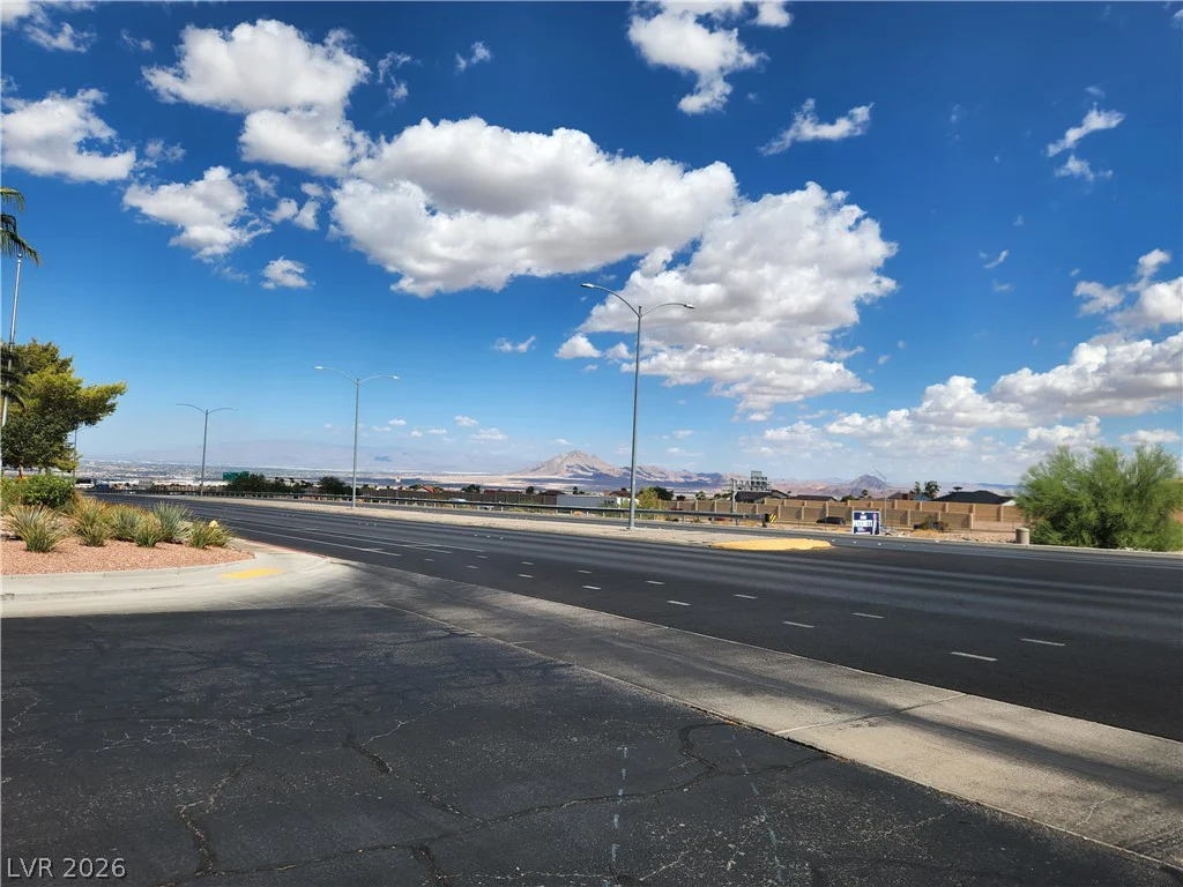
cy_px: 444
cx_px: 592
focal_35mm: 23
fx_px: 786
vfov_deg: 58.9
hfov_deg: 73.9
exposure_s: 1/2572
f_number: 1.8
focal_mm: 5.4
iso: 20
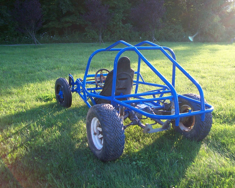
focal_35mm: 38
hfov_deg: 47.9
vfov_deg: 39.2
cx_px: 118
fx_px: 264
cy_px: 94
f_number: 2.7
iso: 80
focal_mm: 6
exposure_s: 1/107
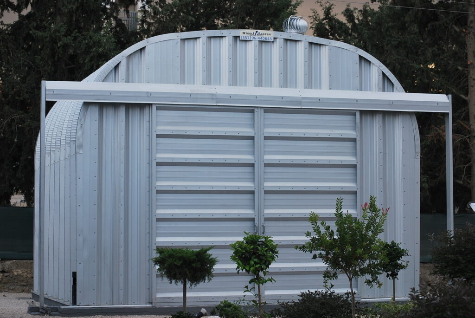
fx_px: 1090
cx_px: 238
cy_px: 159
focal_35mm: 82
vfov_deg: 16.6
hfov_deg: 24.6
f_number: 5.6
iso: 200
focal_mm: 55
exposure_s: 1/125
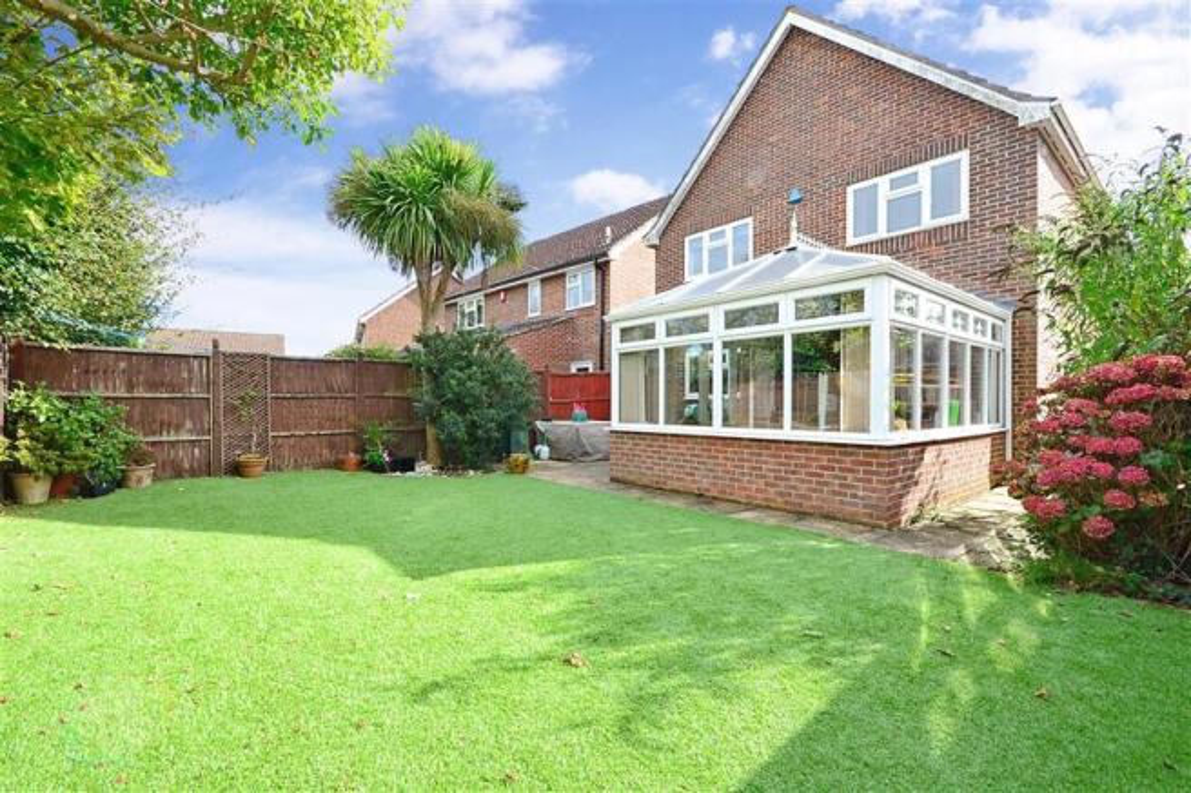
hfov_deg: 100.4
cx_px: 596
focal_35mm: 15
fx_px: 496
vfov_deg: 77.3
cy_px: 396
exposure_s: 1/25
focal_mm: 10
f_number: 20
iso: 250
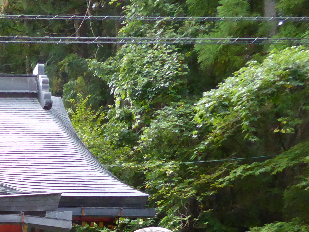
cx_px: -118
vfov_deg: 16.5
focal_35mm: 82
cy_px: 344
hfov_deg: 21.1
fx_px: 732
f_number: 3.3
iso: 640
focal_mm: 4.3
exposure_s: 1/250
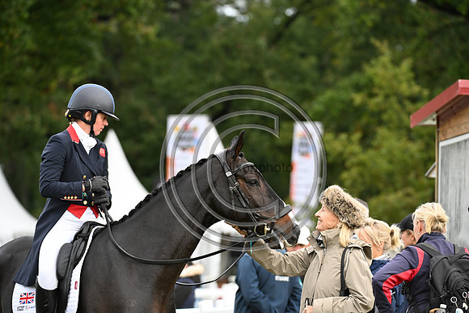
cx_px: 234
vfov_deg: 6.2
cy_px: 156
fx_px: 2867
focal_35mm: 220
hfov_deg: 9.4
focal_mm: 220
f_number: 5.6
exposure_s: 1/1000
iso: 2000
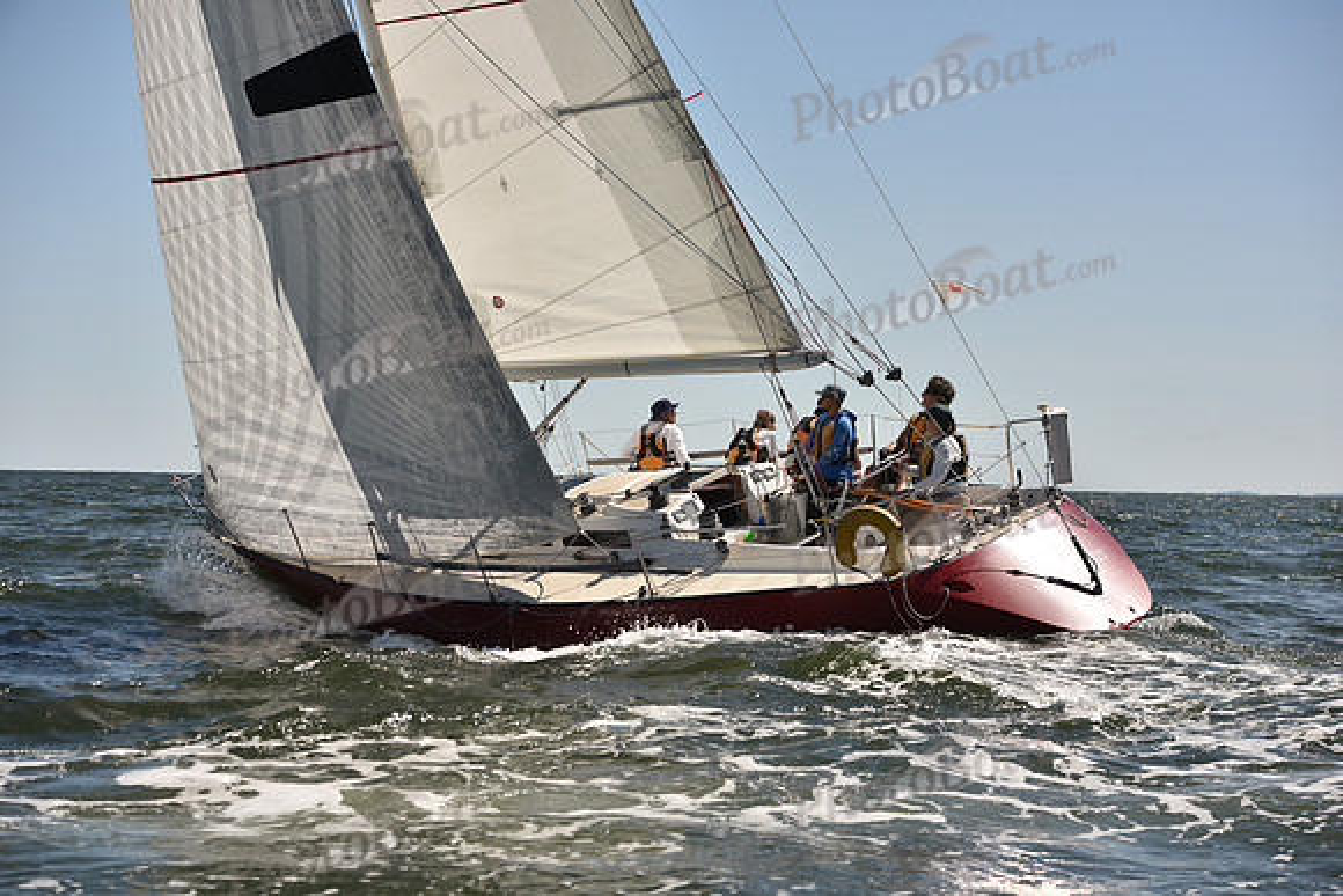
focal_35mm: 70
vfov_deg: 19.5
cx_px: 672
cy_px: 448
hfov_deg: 28.8
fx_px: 2612
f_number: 5
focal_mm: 70
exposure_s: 1/1250
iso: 250
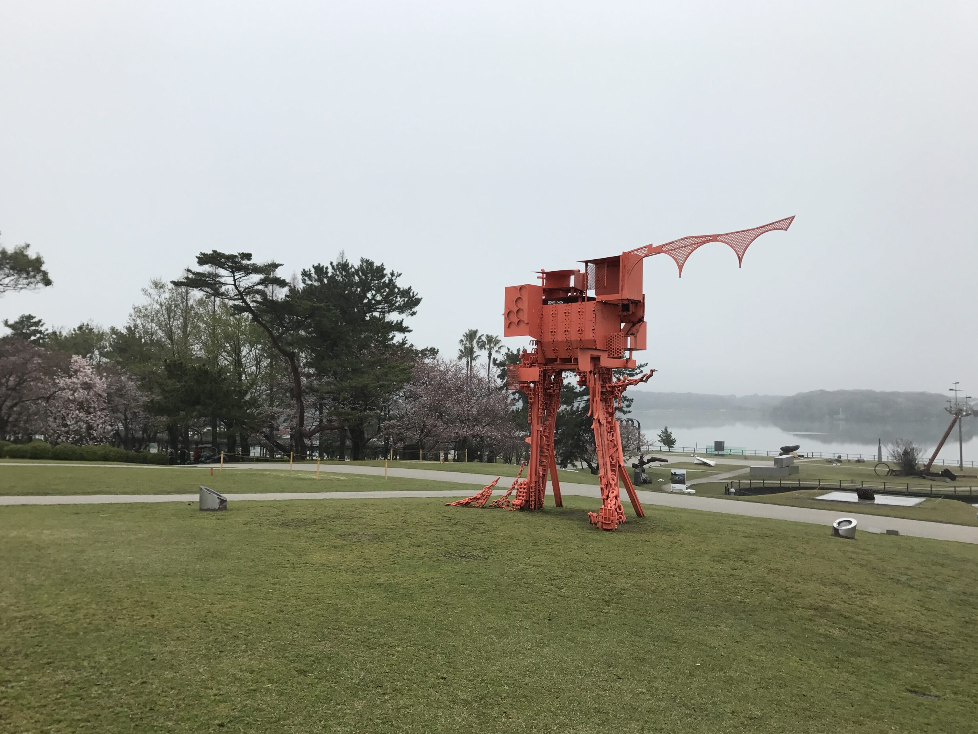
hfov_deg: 61.6
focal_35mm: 29
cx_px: 475
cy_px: 372
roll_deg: +0.1
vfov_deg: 48.2
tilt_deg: +2.8
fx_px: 819
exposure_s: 1/1773
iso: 20
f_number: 1.8
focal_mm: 3.99
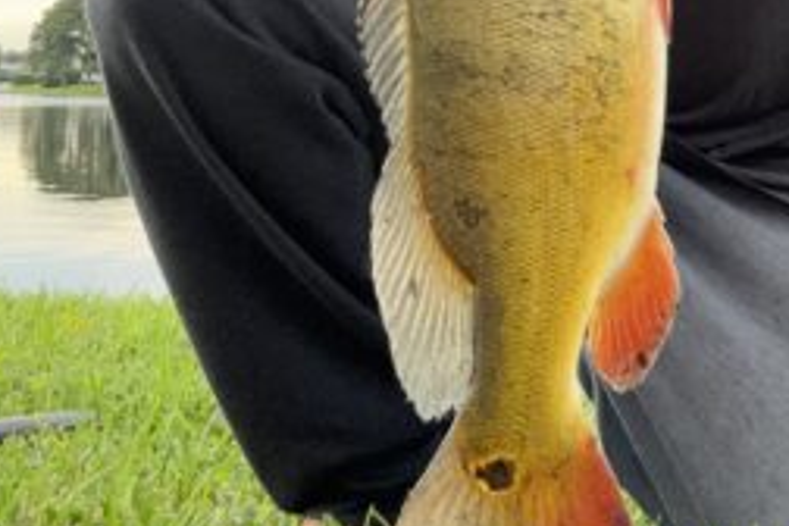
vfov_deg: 19.7
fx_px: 1359
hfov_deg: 32.2
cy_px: -200
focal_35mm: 62
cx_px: 490
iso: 32
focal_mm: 2.69
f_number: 1.9
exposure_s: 1/128
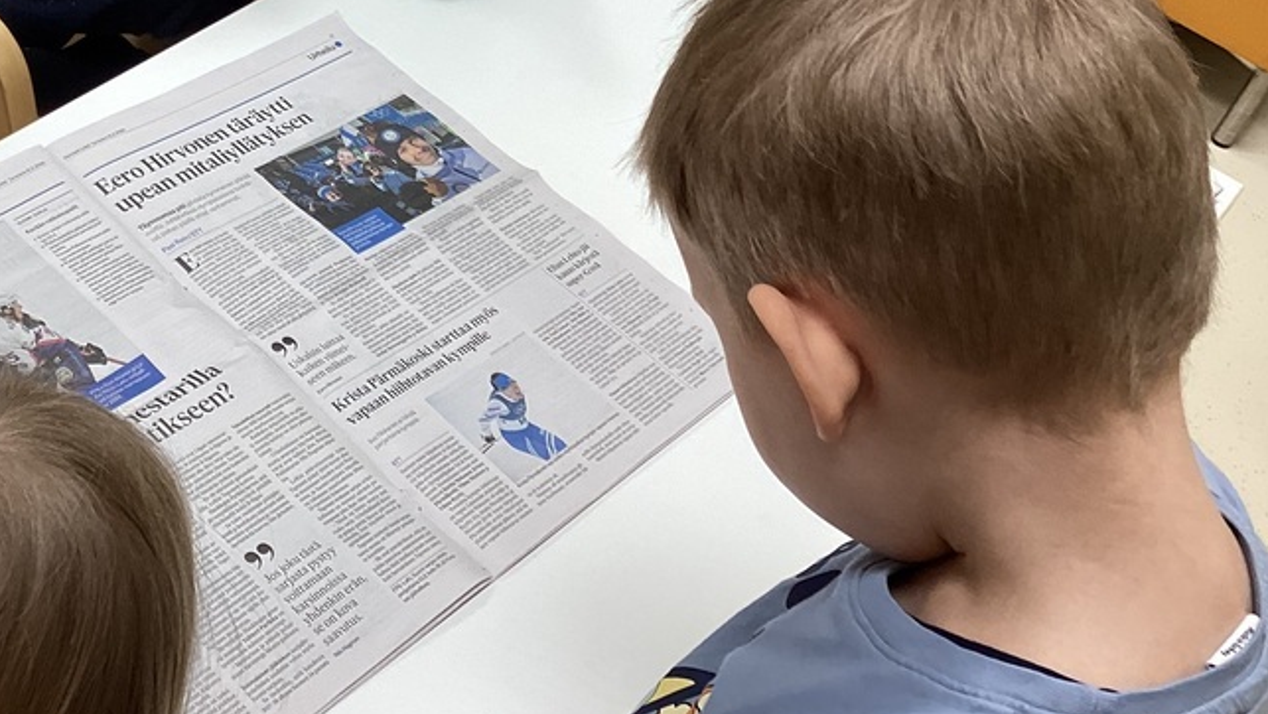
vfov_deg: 20.9
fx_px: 1883
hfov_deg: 35.8
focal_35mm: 56
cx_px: 222
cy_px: 47
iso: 64
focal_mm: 3.3
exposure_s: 1/50
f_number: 2.4
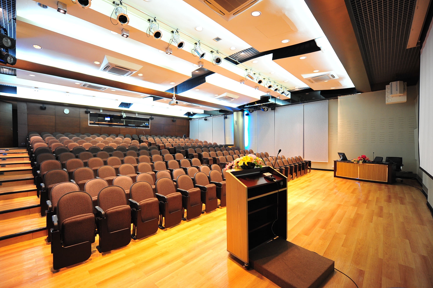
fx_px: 180
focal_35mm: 15
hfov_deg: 100.4
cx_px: 210
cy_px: 145
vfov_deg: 77.3
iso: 1000
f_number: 2.8
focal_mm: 14
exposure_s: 1/50
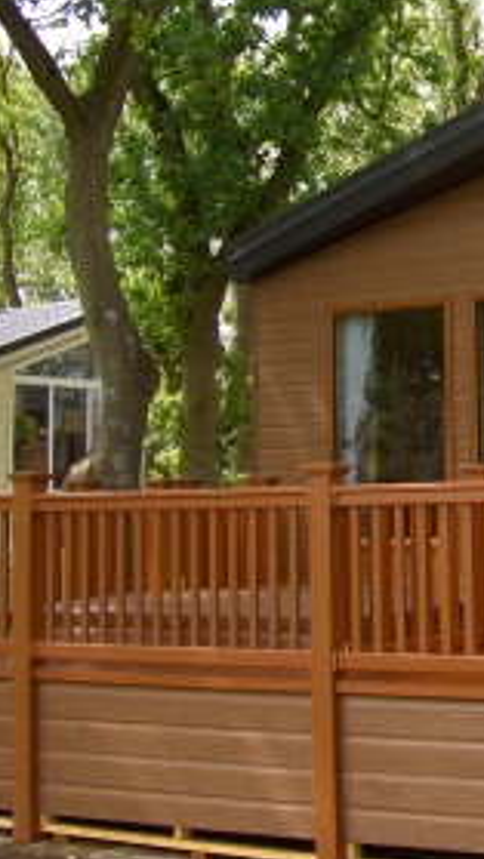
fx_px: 1597
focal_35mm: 70
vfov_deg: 29.9
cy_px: 277
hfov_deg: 15.9
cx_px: 706
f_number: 4.3
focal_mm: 5.8
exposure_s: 1/100
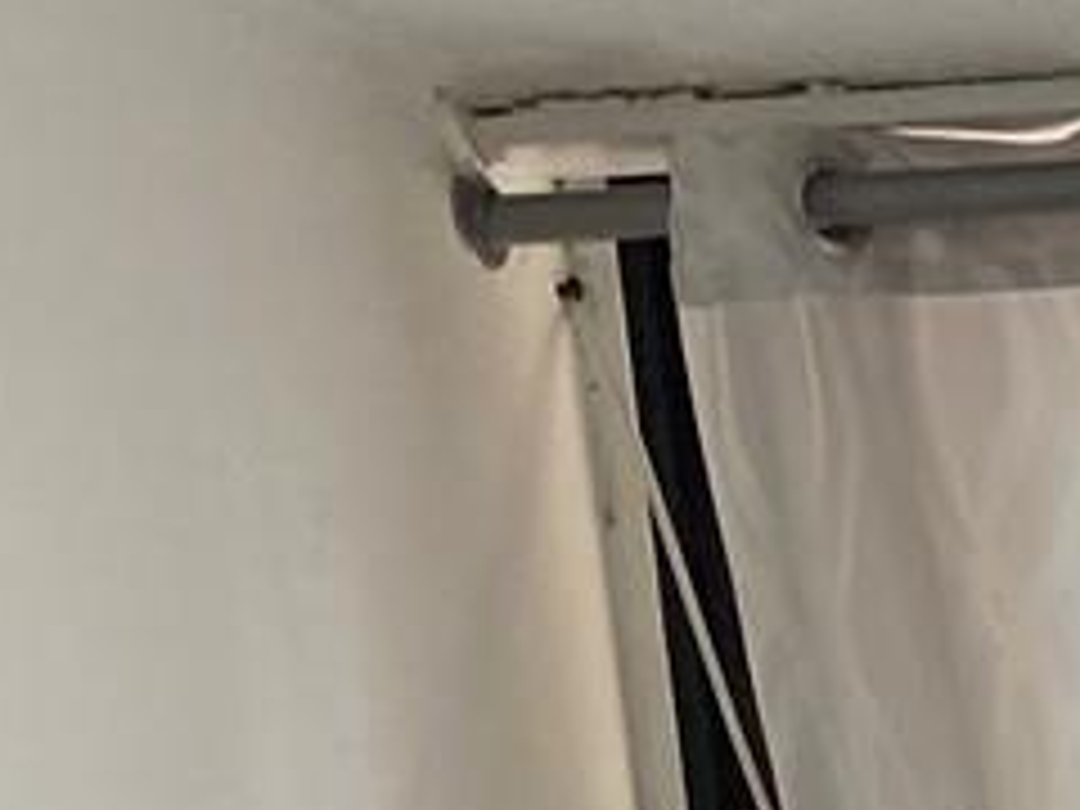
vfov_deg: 7.6
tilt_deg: -10.5
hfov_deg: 9.0
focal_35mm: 173
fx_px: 5398
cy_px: 2390
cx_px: 3357
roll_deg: +2.0
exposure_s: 1/122
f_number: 1.8
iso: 64
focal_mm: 4.25
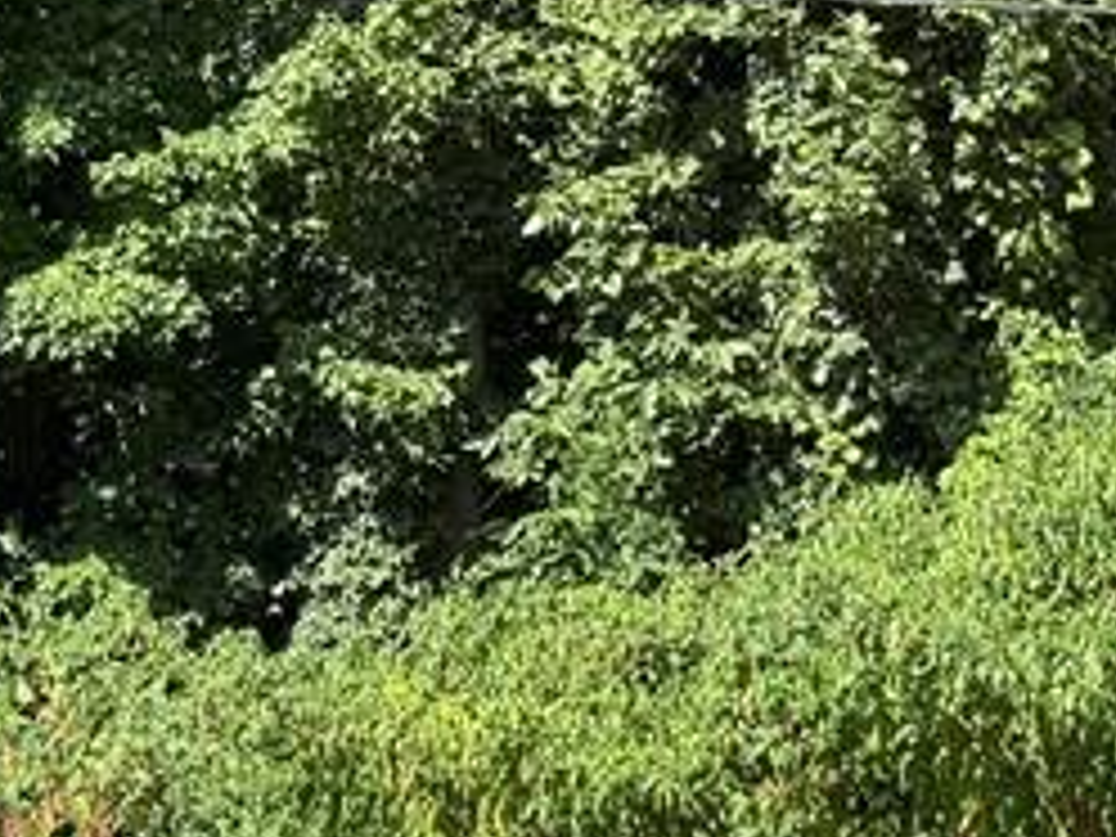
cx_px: 940
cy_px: -212
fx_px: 3192
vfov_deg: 14.4
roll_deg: +0.4
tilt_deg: +12.3
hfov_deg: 19.6
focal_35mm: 99
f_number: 1.78
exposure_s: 1/1112
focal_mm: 6.76
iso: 80
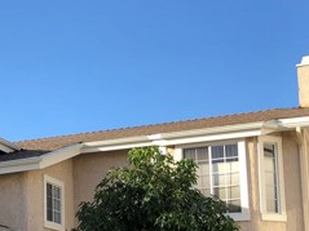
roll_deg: +0.2
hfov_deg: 25.1
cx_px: 23
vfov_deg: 19.3
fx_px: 669
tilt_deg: +8.4
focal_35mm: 75
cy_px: 204
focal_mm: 3.99
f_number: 1.8
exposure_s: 1/960
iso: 20
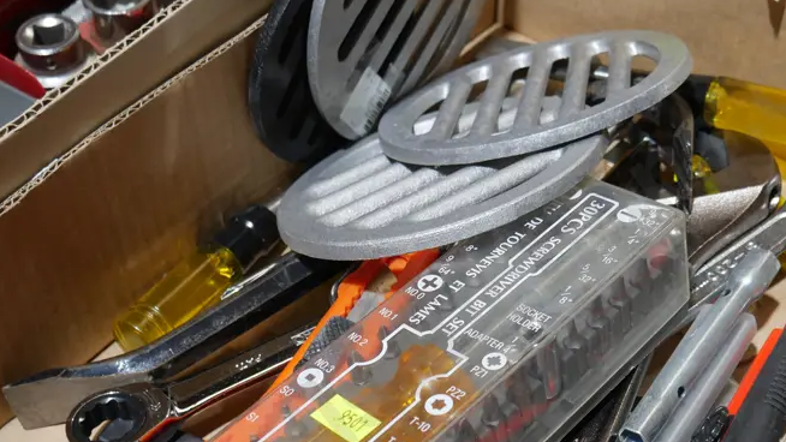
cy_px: 321
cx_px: 470
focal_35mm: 58
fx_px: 1209
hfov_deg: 35.9
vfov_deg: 20.6
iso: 320
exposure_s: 1/60
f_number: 4
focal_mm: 17
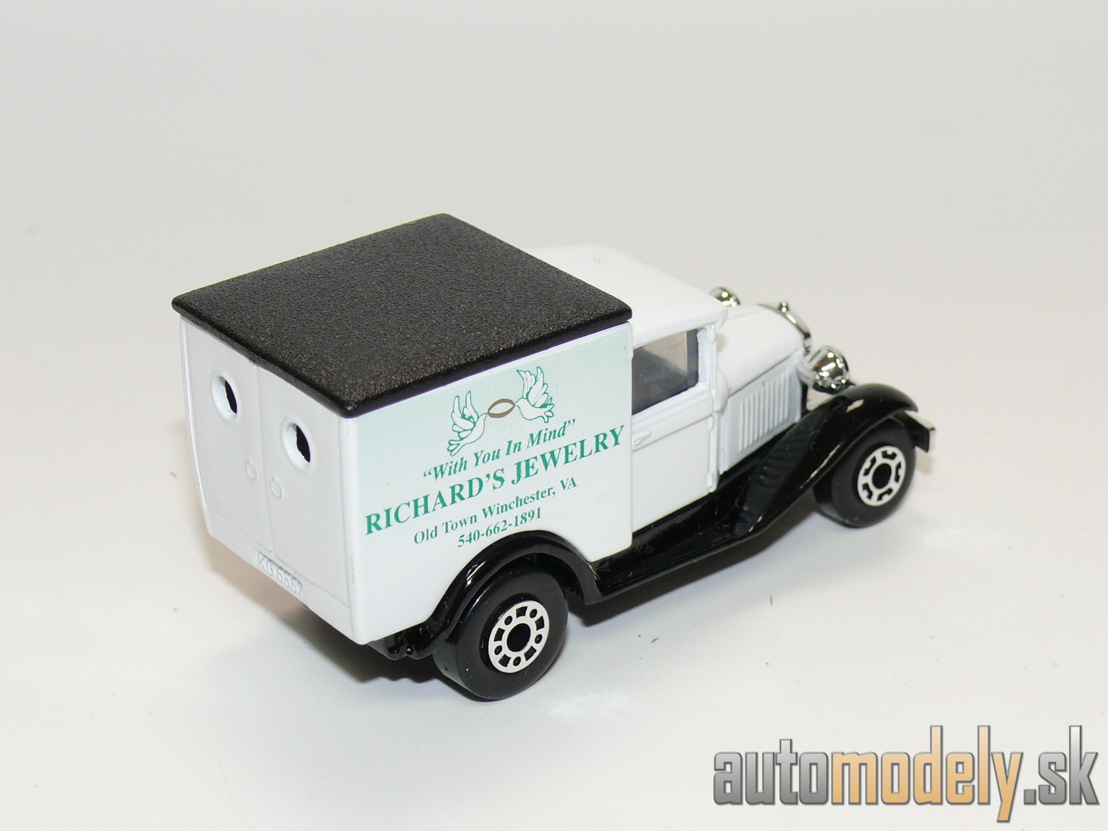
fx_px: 2625
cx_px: 554
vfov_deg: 18.0
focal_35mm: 82
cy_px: 416
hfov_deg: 23.8
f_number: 4
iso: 100
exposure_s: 1/30
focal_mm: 12
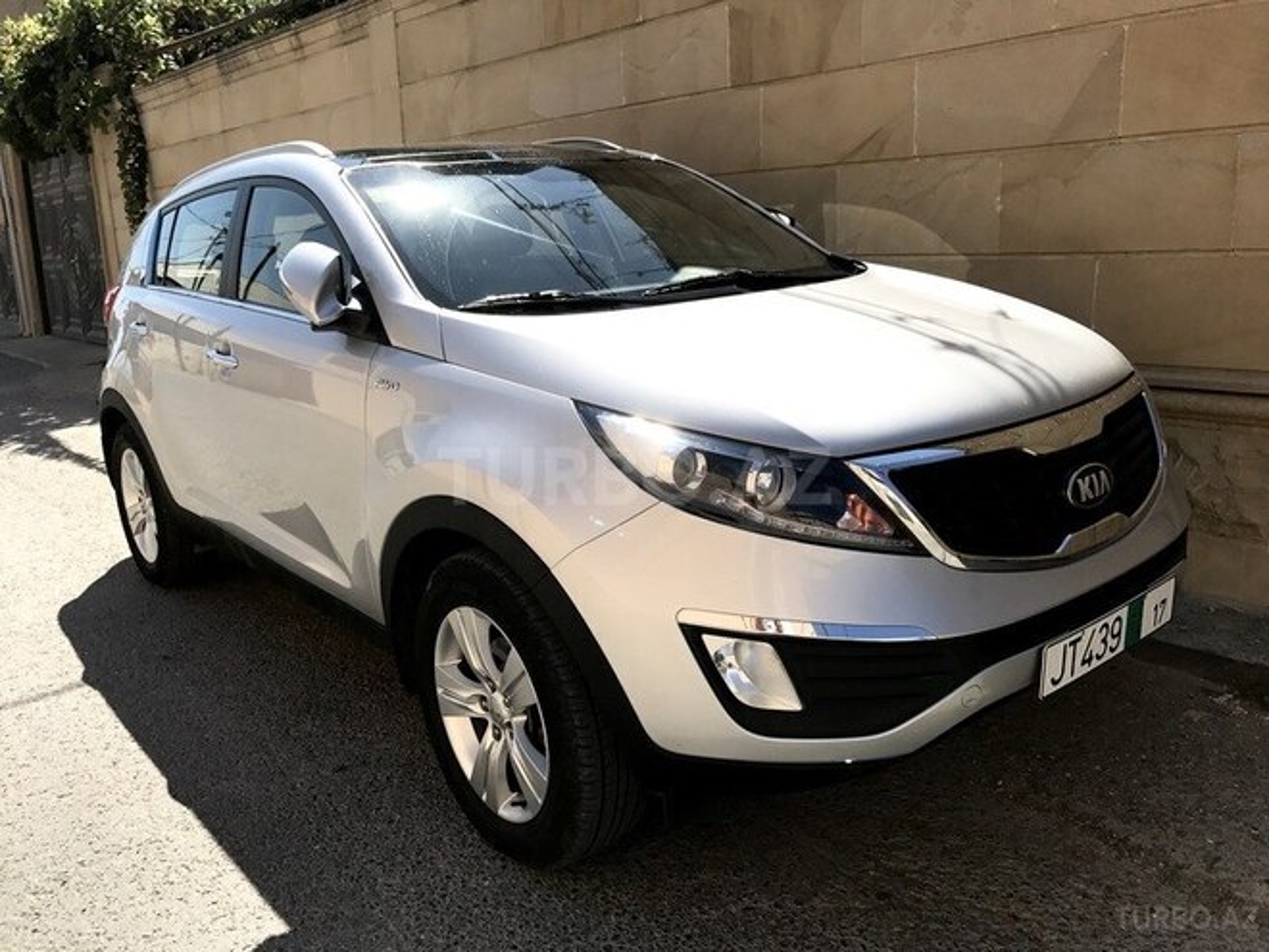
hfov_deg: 63.4
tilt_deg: -12.0
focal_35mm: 28
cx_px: 634
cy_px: 476
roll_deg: +1.2
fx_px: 1026
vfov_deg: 49.7
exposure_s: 1/2817
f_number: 1.8
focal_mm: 3.99
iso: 20
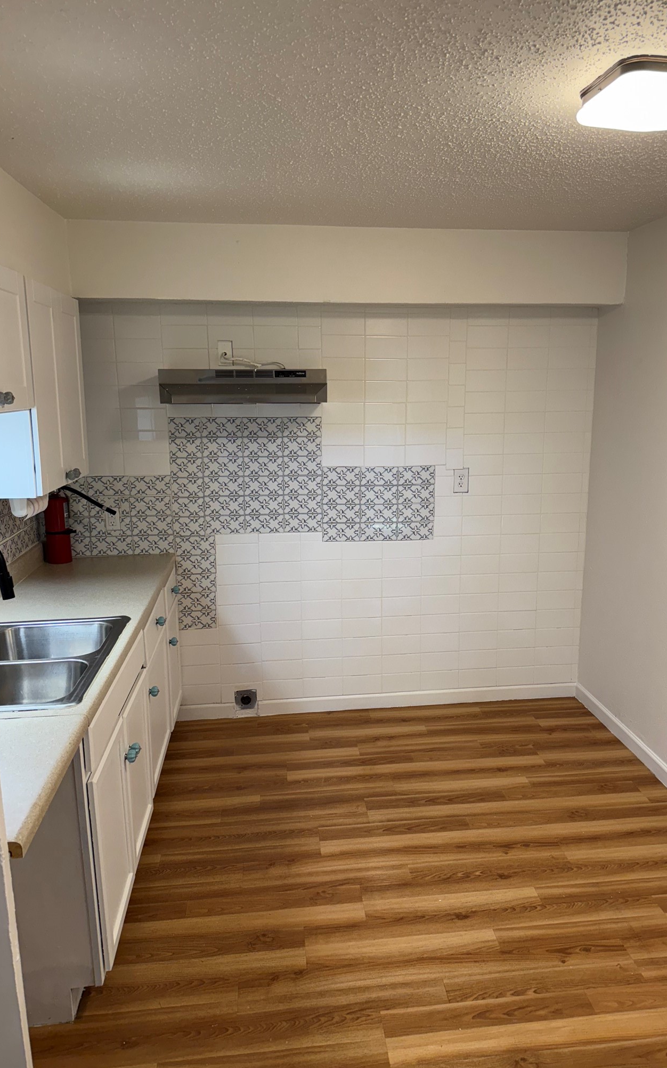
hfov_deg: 47.5
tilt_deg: -11.1
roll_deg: +0.2
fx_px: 756
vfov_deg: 70.4
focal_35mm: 26
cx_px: 369
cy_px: 536
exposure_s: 1/60
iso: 125
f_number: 1.78
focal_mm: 6.76
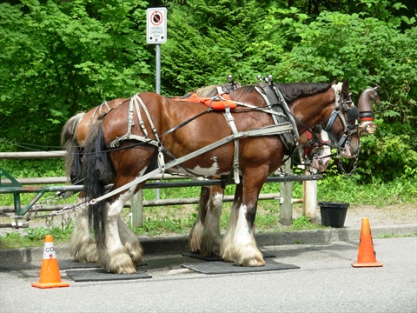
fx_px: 1253
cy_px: 156
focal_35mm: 104
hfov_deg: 18.9
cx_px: 208
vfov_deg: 14.2
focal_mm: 17.2
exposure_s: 1/209
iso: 50
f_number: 4
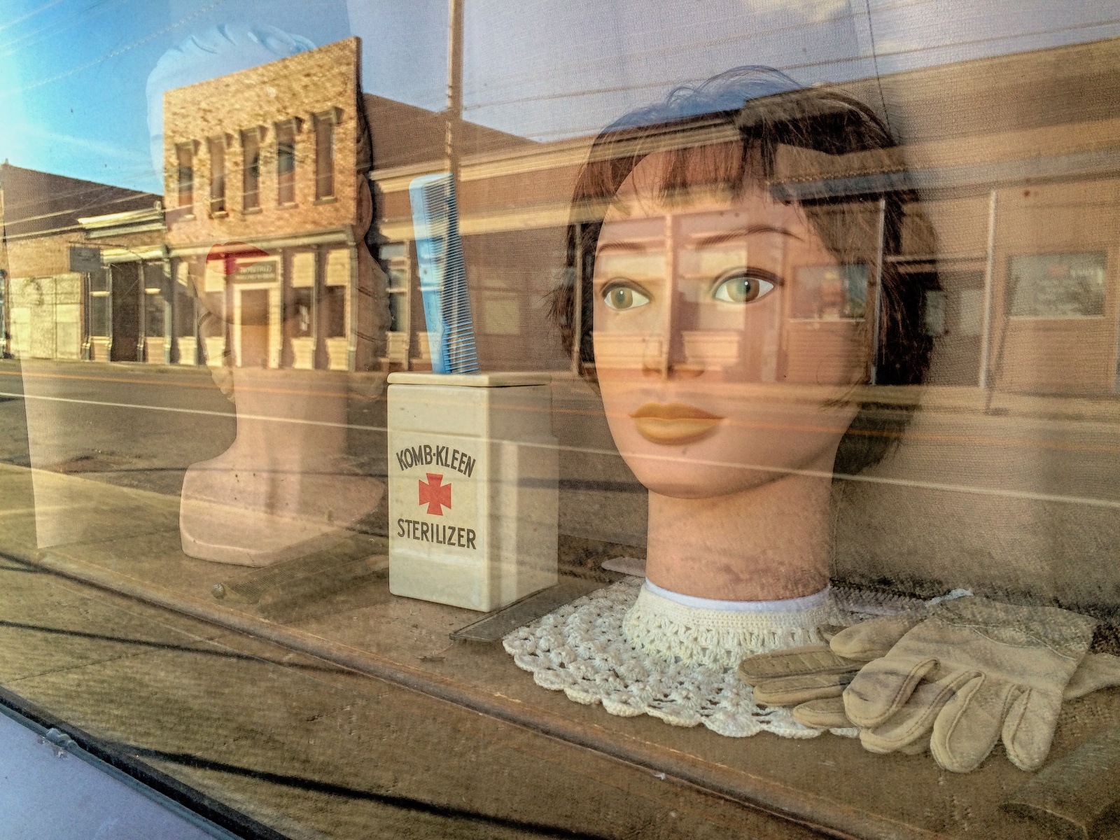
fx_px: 938
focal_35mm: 29
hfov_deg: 61.7
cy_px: 420
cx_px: 560
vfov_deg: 48.2
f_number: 2.2
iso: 32
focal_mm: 4.15
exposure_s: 1/290
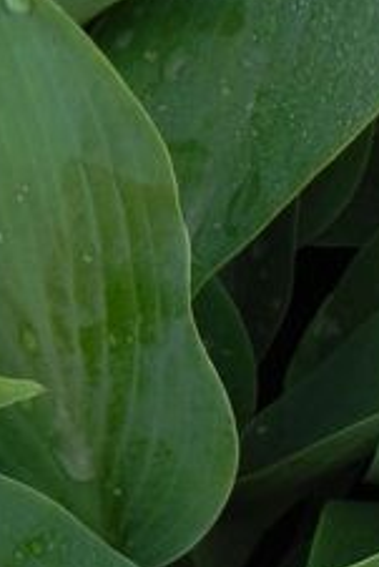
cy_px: 866
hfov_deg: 3.9
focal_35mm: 350
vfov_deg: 5.8
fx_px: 5518
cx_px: 83
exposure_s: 1/640
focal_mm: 16.9
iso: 160
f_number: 4.5
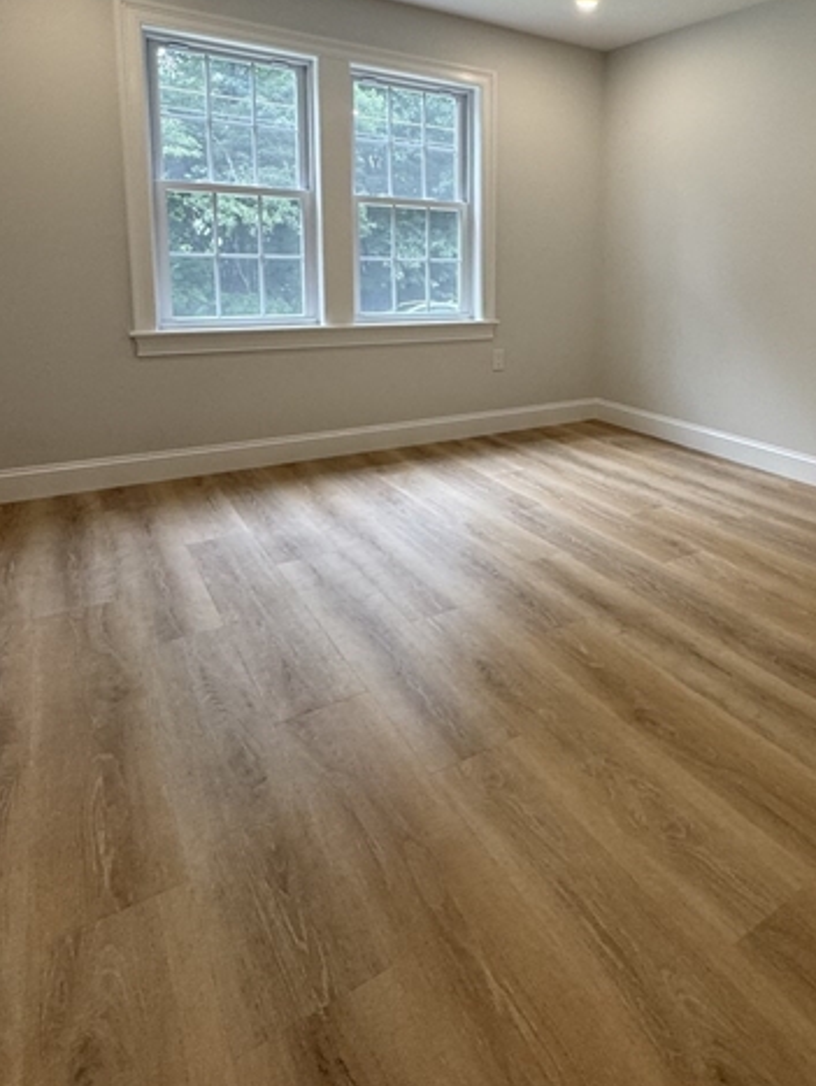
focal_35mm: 23
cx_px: 574
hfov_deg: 57.0
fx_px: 722
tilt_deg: -6.5
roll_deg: -0.2
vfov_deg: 71.5
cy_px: 356
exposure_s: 1/120
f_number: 2.2
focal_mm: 2.22
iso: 125
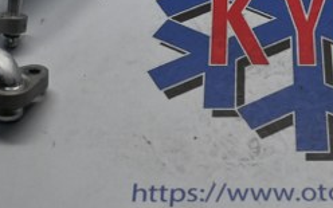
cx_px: 286
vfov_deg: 11.6
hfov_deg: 18.5
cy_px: -27
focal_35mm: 111
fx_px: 1007
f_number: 4.8
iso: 400
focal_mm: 30
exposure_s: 1/200
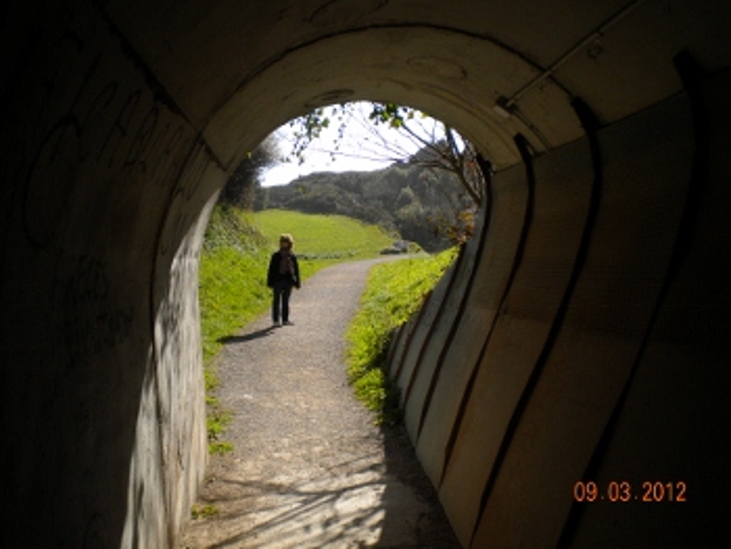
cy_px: 274
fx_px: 740
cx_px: 366
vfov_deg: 40.7
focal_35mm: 35
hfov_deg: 52.6
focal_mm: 6.3
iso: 80
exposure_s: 1/506
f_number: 4.6
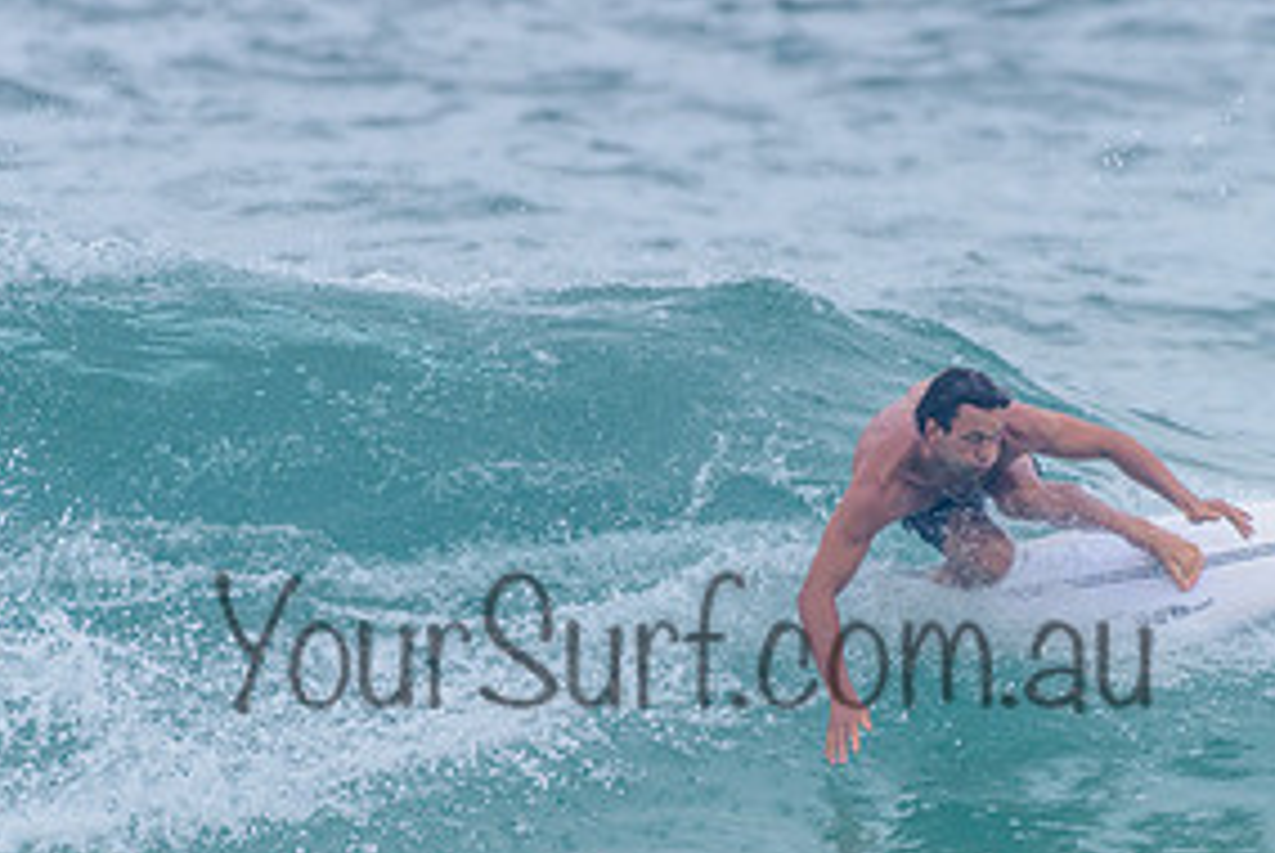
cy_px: 408
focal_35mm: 1251
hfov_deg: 1.6
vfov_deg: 1.1
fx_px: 44351
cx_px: 846
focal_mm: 500
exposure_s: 1/2000
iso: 180
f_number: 5.6
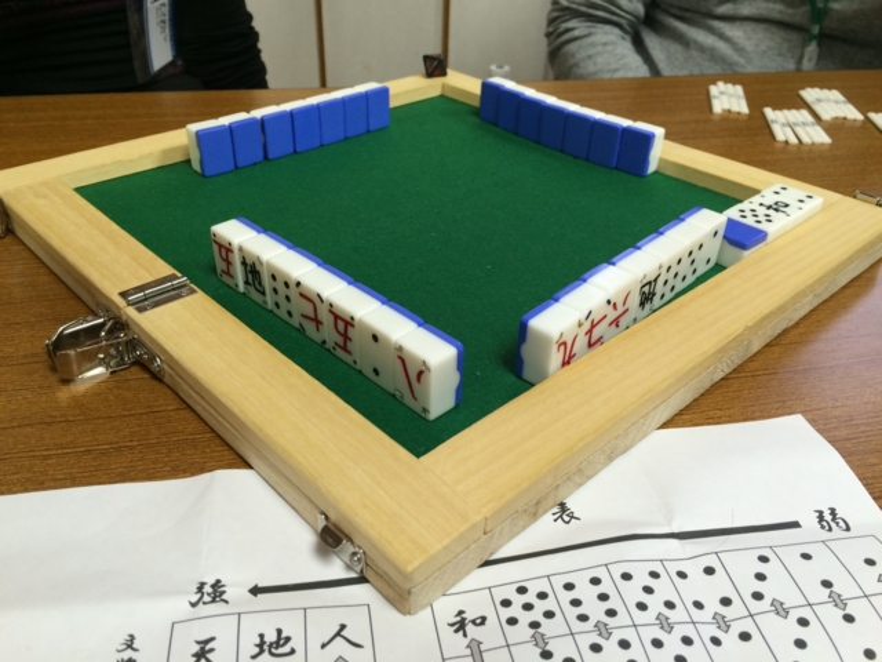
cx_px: 441
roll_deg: -0.3
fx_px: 739
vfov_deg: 48.2
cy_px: 331
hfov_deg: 61.7
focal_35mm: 29
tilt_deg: -33.3
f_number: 2.2
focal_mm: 4.15
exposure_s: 1/30
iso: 80
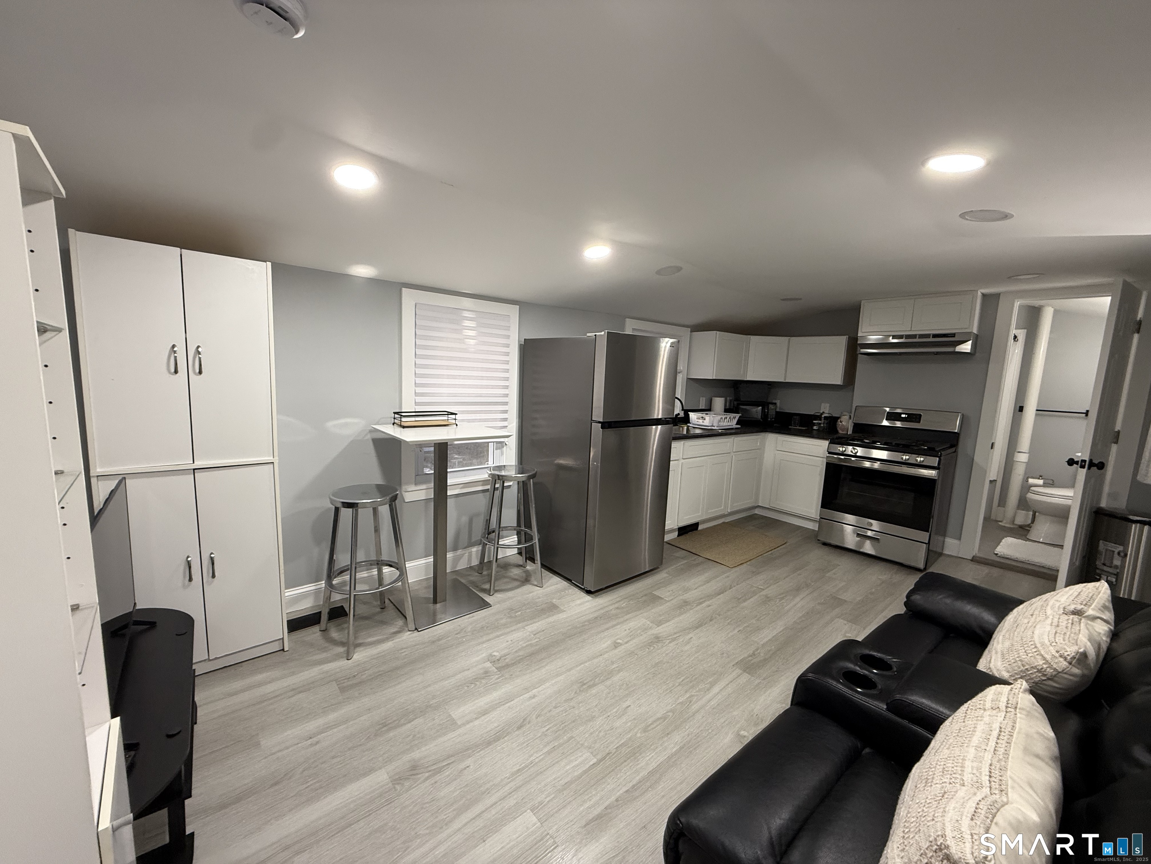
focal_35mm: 14
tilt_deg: -5.9
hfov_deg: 102.1
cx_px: 576
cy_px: 432
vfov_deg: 85.7
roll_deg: -2.8
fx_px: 466
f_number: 2.2
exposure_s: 1/60
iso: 200
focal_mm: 2.22
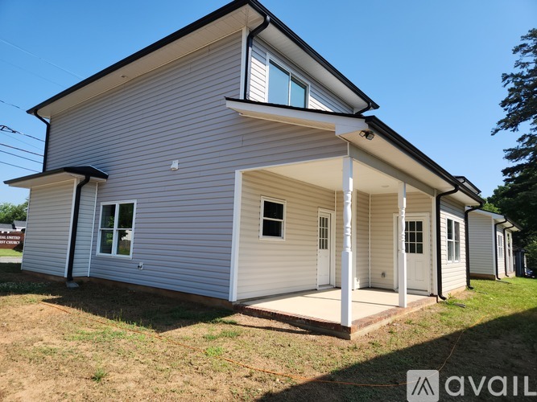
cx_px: 268
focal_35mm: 23
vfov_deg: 58.9
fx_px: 357
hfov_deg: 73.9
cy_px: 201
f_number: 1.8
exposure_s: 1/1167
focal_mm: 5.4
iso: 20
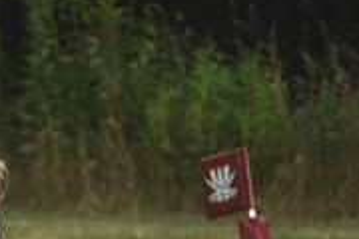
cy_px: 245
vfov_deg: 0.5
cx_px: -130
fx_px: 28837
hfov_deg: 0.7
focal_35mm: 2892
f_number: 6.3
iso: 400
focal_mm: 600
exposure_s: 1/1000
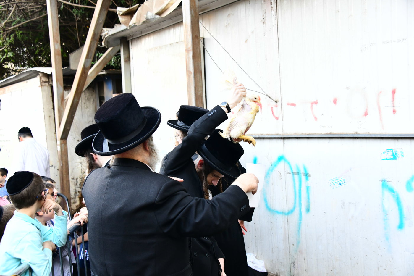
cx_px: 207
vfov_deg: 31.9
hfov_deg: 46.4
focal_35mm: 42
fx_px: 483
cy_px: 138
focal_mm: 42
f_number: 5
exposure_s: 1/250
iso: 2500
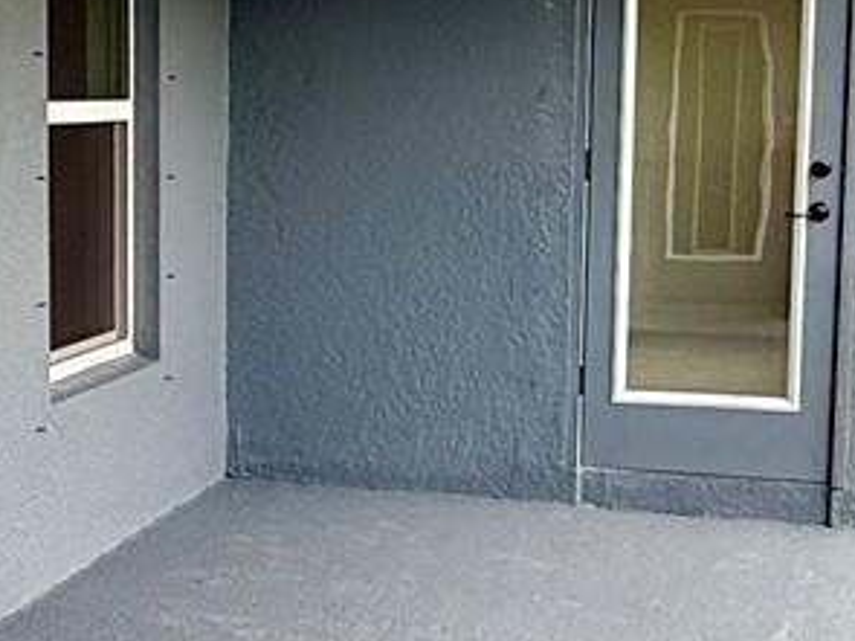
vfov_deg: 19.4
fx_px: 1876
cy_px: 325
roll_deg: -0.2
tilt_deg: -6.5
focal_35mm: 76
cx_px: 159
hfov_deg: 25.2
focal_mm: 2.22
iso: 64
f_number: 2.2
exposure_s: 1/393
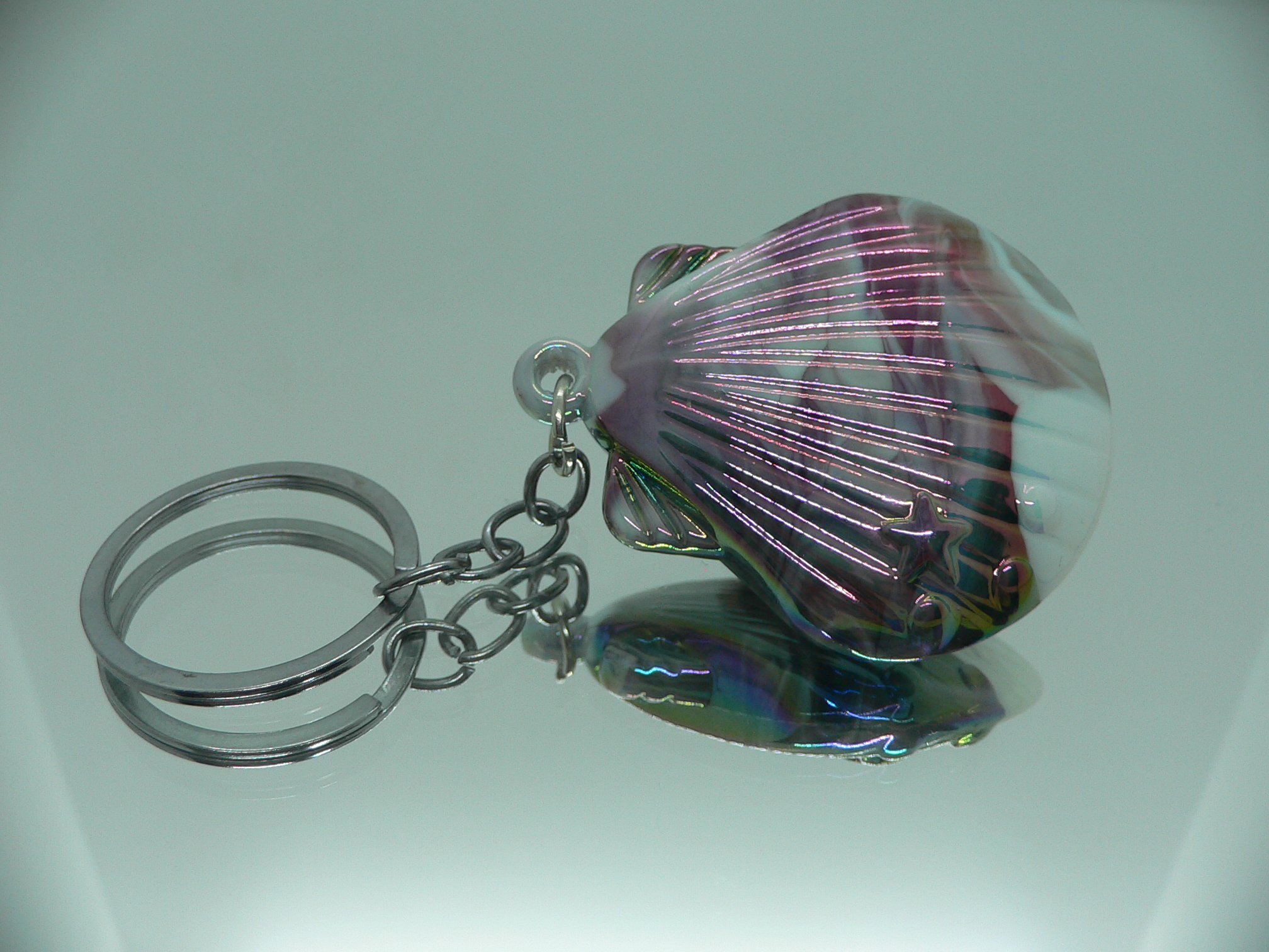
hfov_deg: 52.6
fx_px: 1283
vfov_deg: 40.7
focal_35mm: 35
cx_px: 634
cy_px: 476
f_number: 2.8
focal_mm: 4.6
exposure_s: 1/60
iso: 80
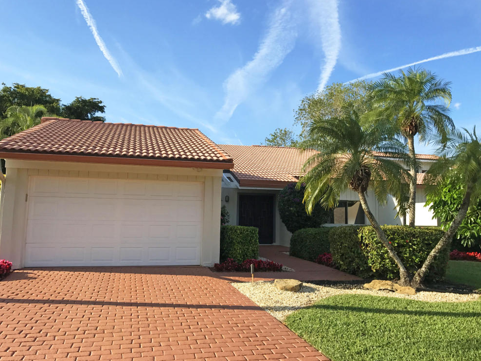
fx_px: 403
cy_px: 178
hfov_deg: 61.6
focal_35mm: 29
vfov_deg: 48.2
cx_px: 234
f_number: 1.8
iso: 20
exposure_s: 1/1650
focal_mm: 3.99
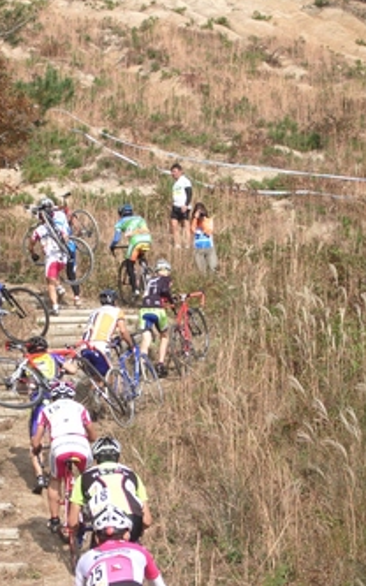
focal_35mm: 150
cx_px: 136
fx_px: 2395
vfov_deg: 13.9
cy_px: 295
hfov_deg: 8.7
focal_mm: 17.4
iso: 80
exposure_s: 1/250
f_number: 4.8
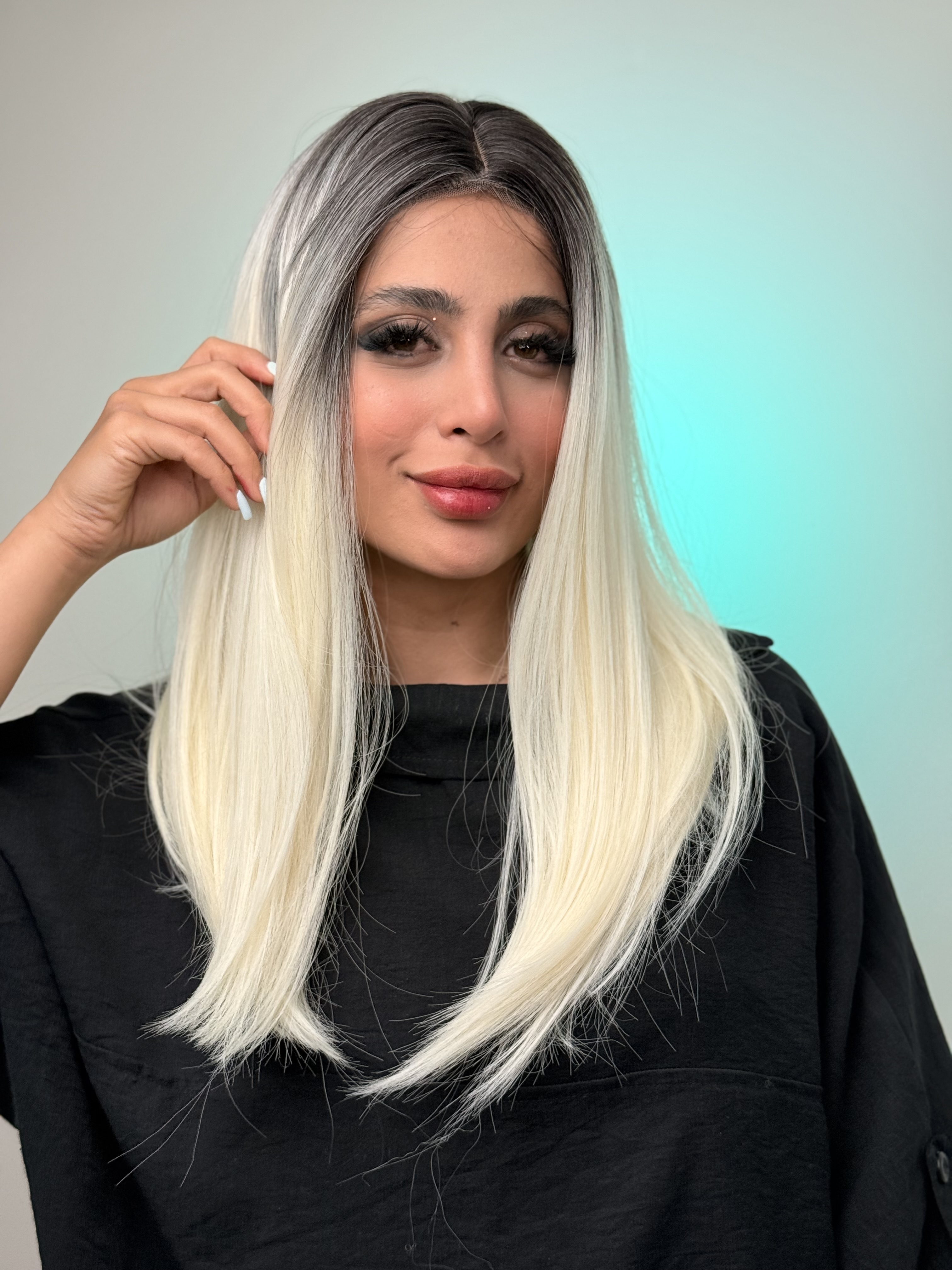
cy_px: 635
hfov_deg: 30.3
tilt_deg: -3.0
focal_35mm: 48
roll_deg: +0.1
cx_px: 476
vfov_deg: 39.7
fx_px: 1760
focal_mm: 6.76
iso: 80
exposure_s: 1/432
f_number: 1.78
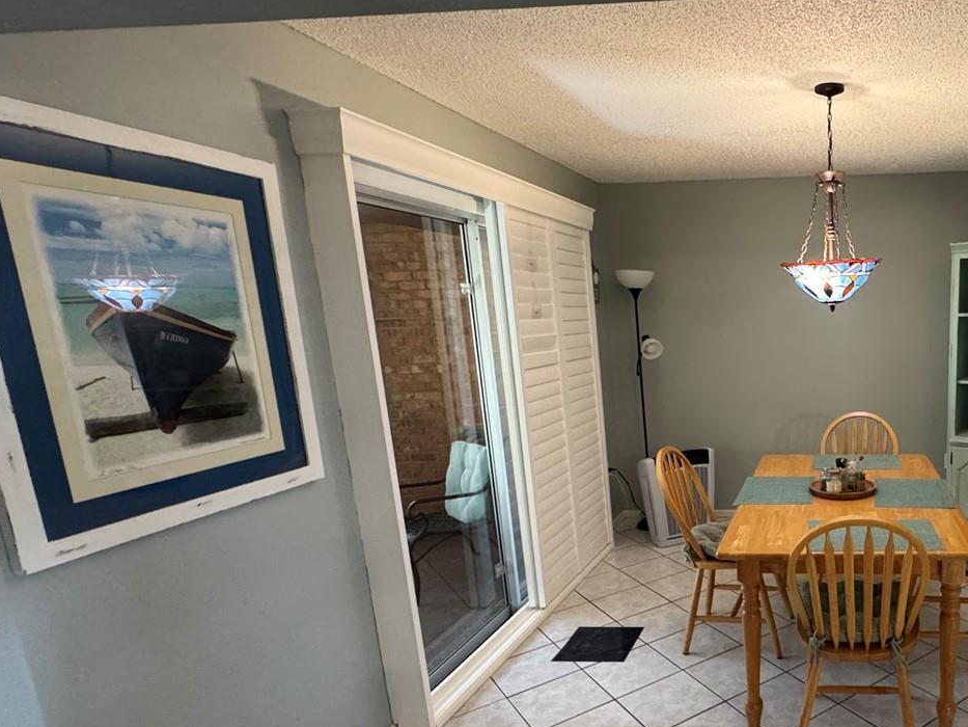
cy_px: 442
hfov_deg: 64.0
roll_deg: +1.5
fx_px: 671
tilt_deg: -12.8
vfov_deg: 56.3
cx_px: 802
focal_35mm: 24
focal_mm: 2.22
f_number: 2.2
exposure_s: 1/60
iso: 640
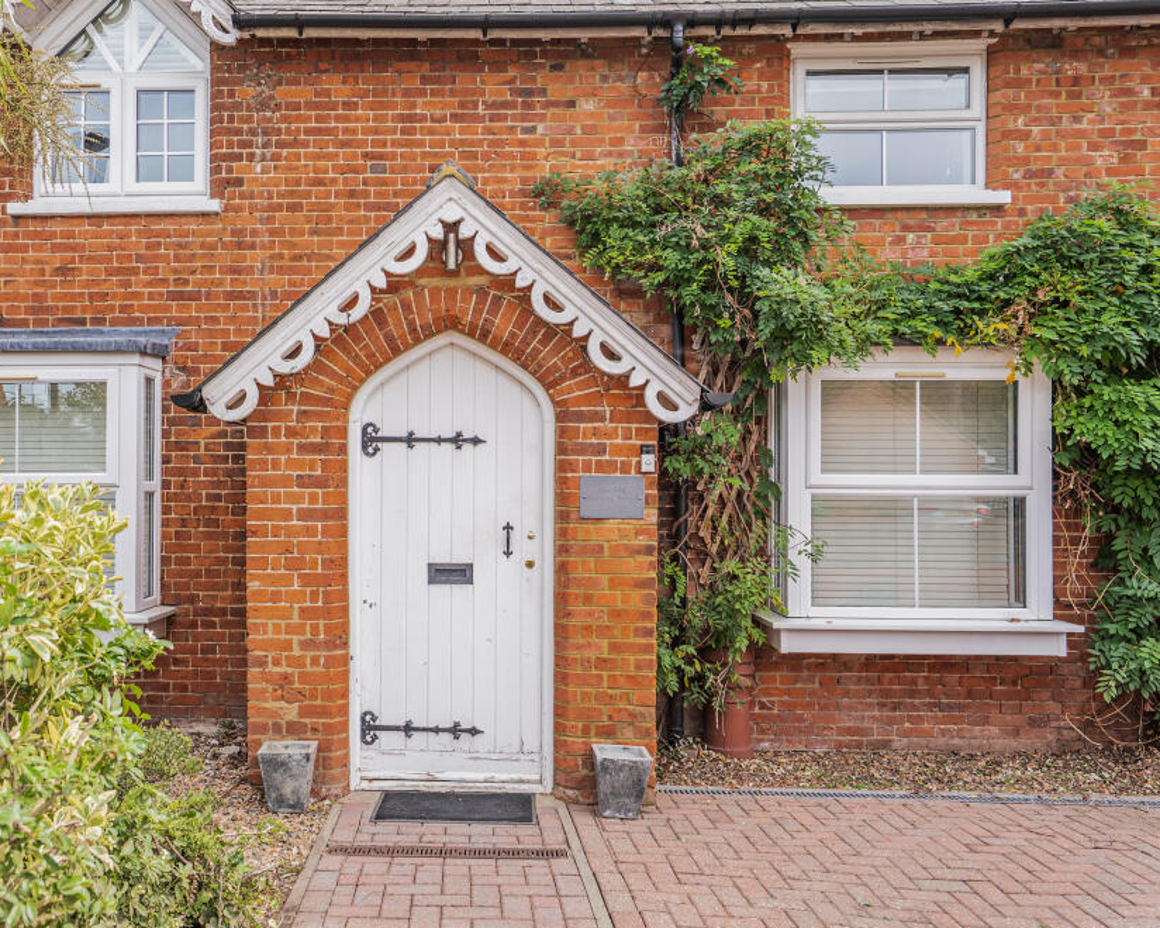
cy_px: 472
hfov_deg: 61.6
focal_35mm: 28
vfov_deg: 51.5
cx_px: 452
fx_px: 961
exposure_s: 1/80
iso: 80
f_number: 7.1
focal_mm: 24
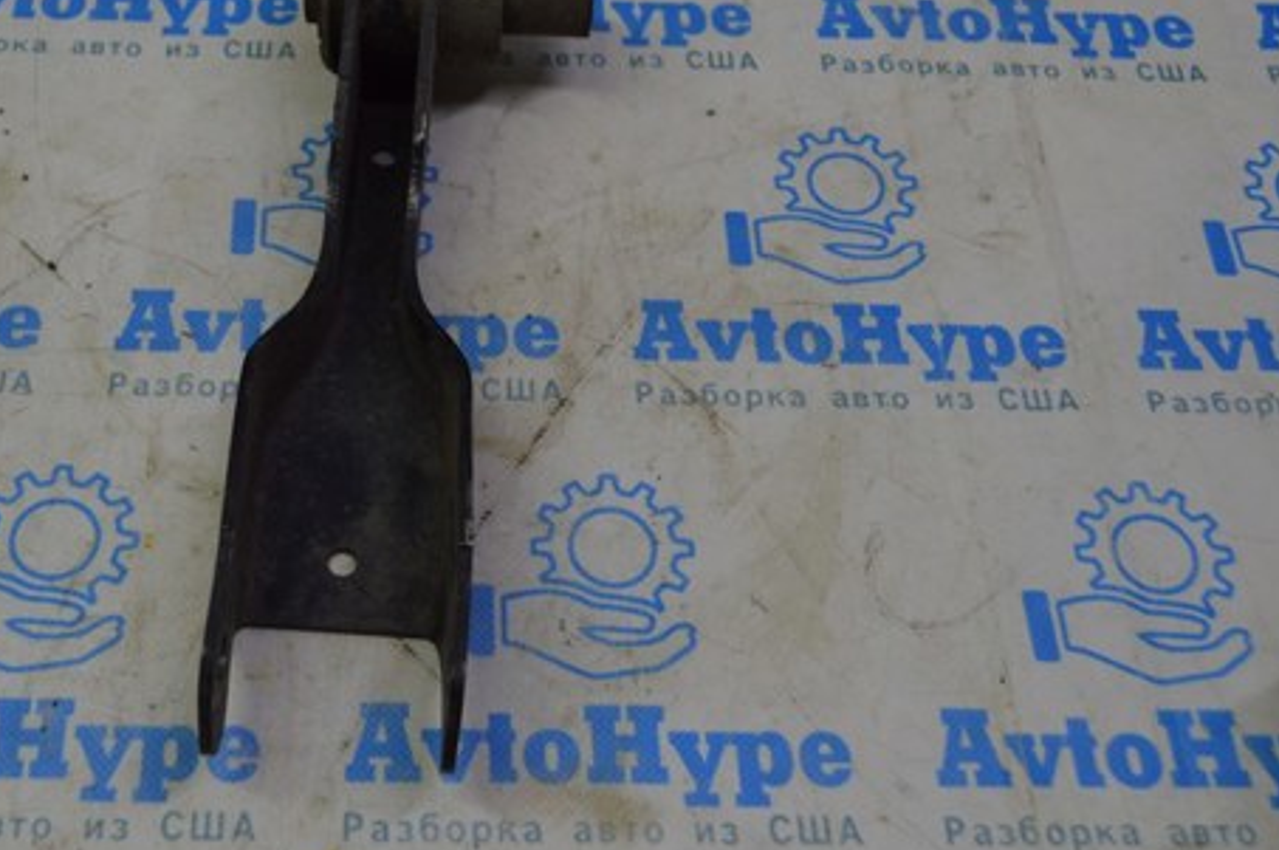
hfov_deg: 40.2
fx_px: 1729
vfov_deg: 27.4
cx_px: 435
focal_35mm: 49
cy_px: 267
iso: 400
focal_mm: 23
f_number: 5
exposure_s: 1/100
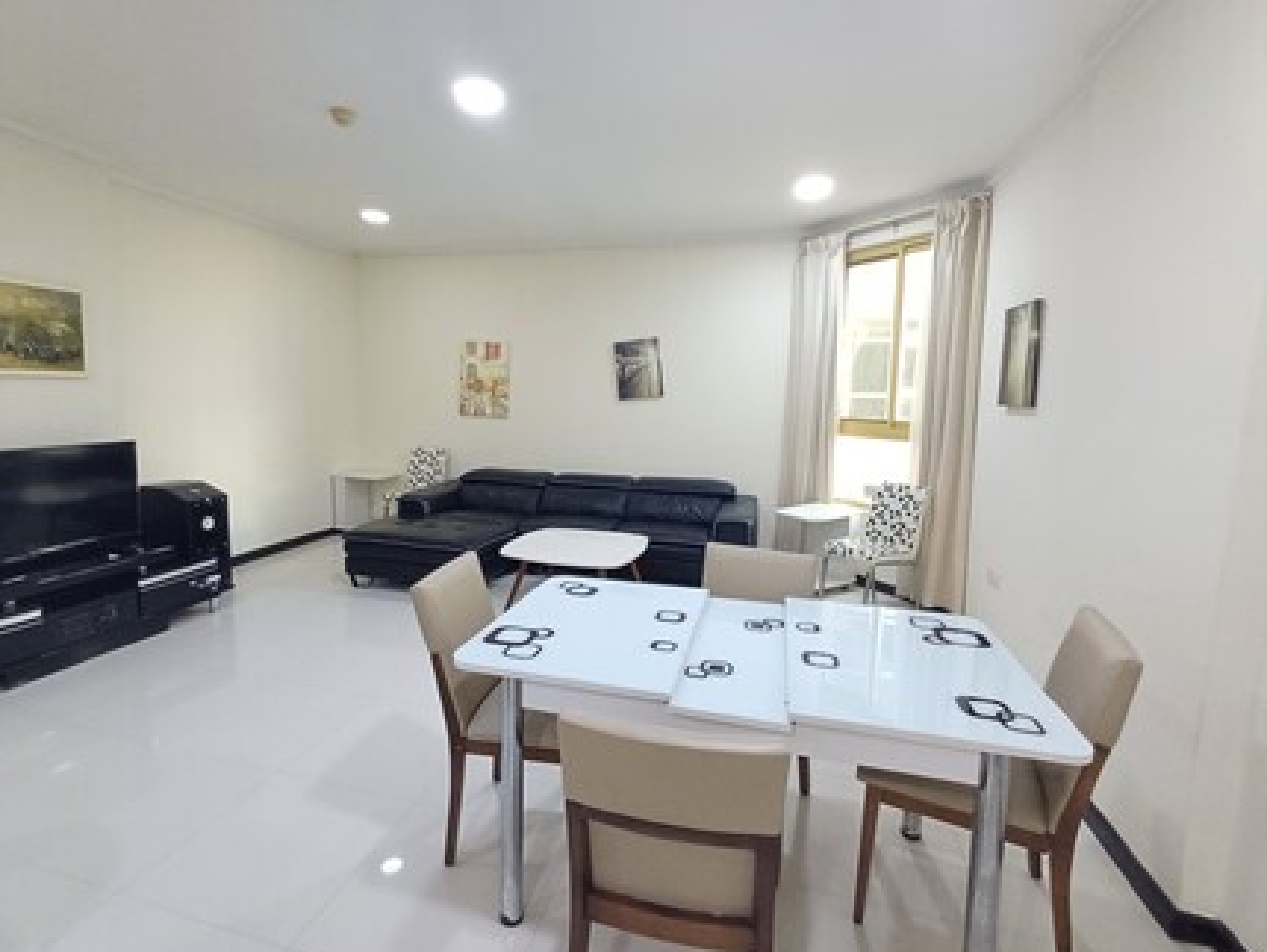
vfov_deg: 74.8
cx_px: 597
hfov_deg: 90.9
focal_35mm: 17
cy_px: 482
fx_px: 623
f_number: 2.2
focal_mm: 1.64
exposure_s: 1/25
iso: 250
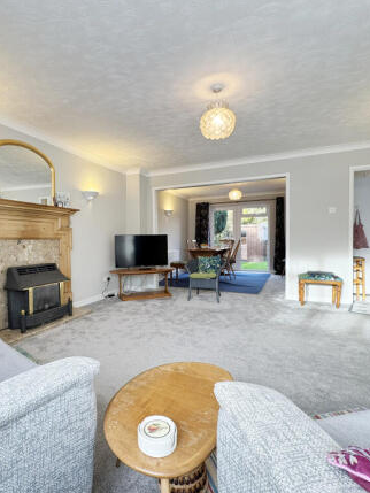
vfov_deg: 84.6
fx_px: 271
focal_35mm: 19
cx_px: 150
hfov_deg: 68.1
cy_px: 249
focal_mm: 2.2
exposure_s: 1/100
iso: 125
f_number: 2.2
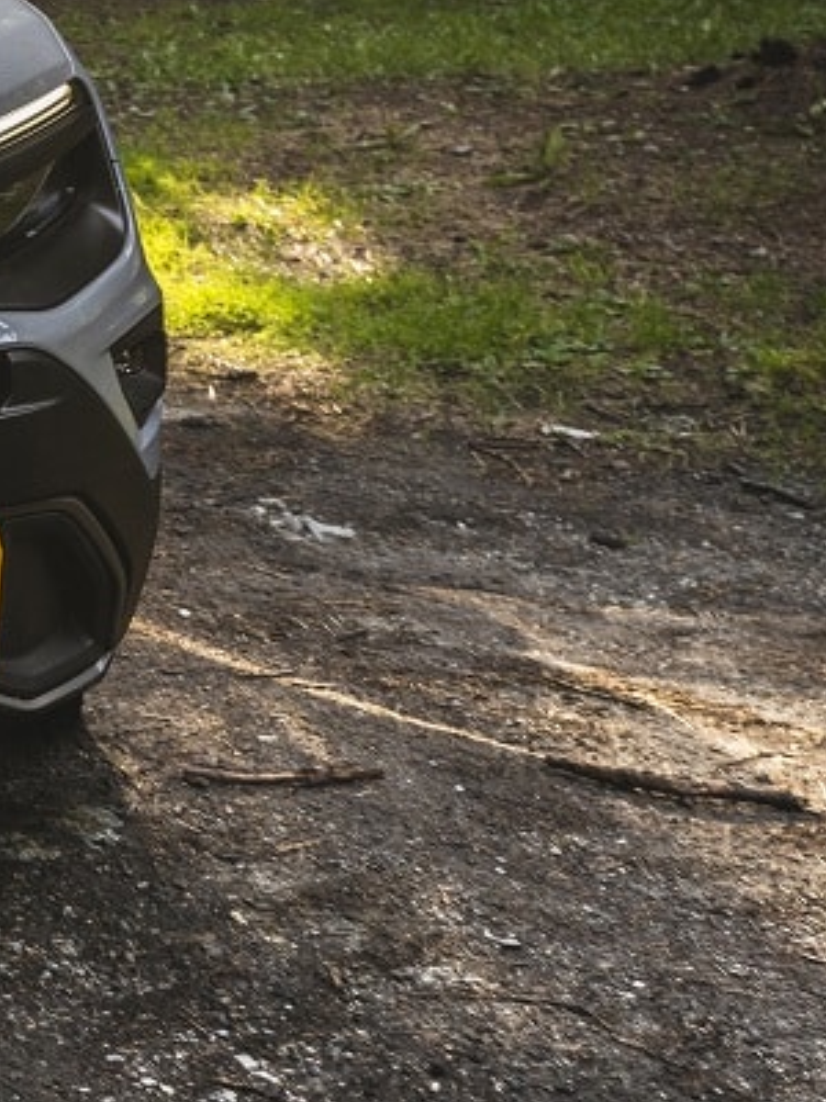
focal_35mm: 120
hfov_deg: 11.1
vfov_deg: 16.2
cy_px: 134
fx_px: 3818
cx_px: -870
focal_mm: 39
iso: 250
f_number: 5.6
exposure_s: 1/100
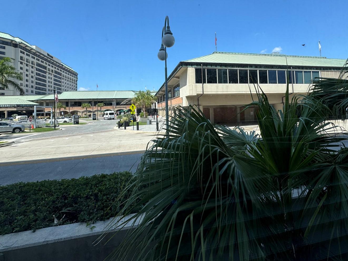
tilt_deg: +1.3
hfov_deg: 91.0
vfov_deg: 73.8
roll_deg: +1.3
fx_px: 171
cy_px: 104
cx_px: 181
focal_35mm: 17
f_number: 2.2
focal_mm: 2.22
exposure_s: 1/1449
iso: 50
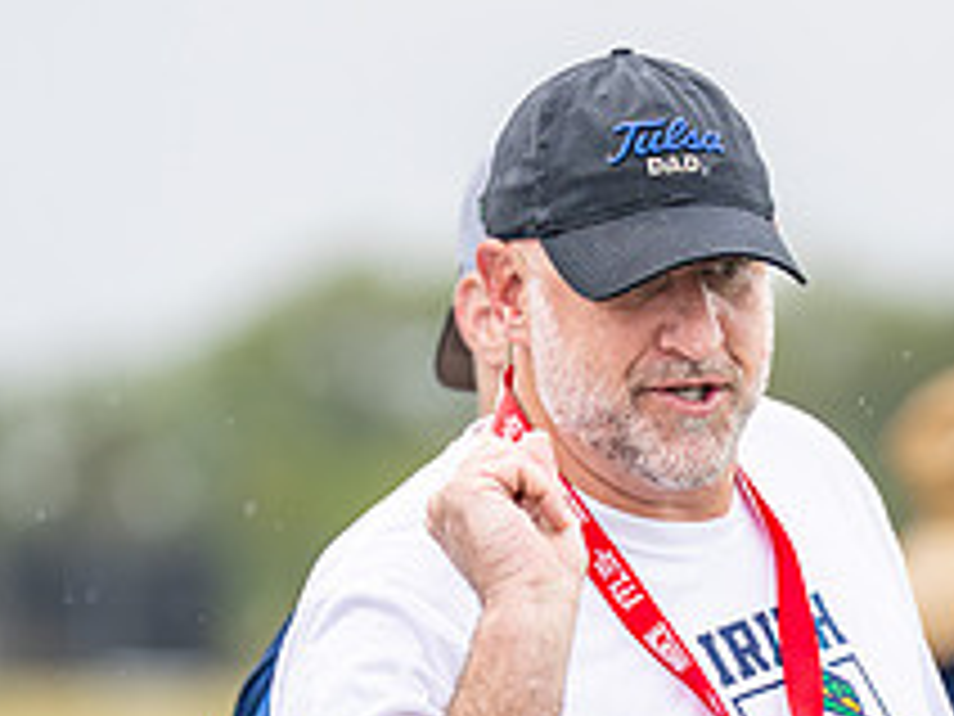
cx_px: 739
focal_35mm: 692
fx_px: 19071
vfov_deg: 2.1
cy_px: 711
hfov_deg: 2.9
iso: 400
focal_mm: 200
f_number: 2.8
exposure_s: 1/1000
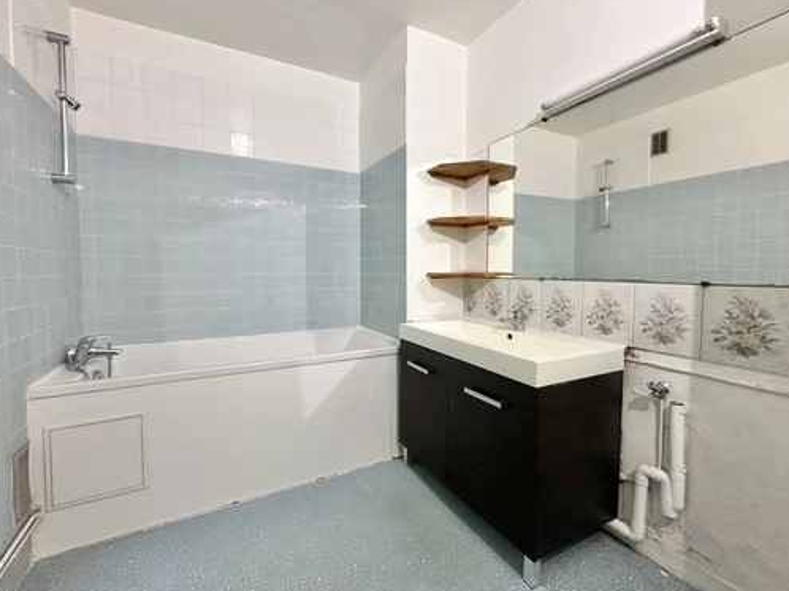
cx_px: 373
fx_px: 342
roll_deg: -0.3
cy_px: 285
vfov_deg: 81.7
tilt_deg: -2.4
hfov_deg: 98.1
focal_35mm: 15
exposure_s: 1/50
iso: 400
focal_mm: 2.22
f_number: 2.2
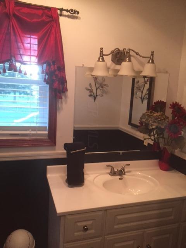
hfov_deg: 48.2
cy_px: 124
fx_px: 208
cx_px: 93
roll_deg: -4.0
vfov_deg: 61.7
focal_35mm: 29
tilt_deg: -9.6
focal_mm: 4.15
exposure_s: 1/20
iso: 250
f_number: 2.2
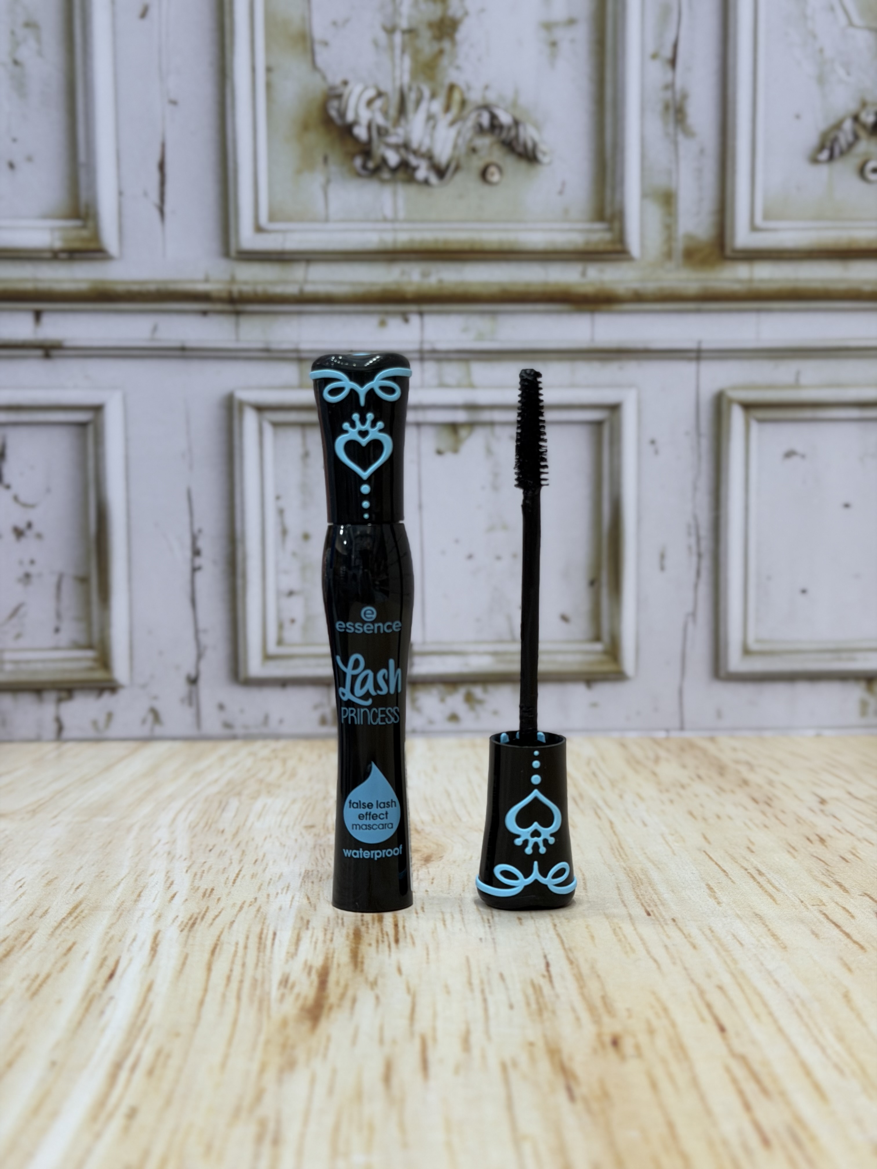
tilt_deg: -3.6
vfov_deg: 39.7
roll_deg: -1.3
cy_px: 584
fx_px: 1621
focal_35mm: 48
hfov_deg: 30.3
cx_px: 438
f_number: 1.78
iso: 64
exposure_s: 1/100
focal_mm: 6.76
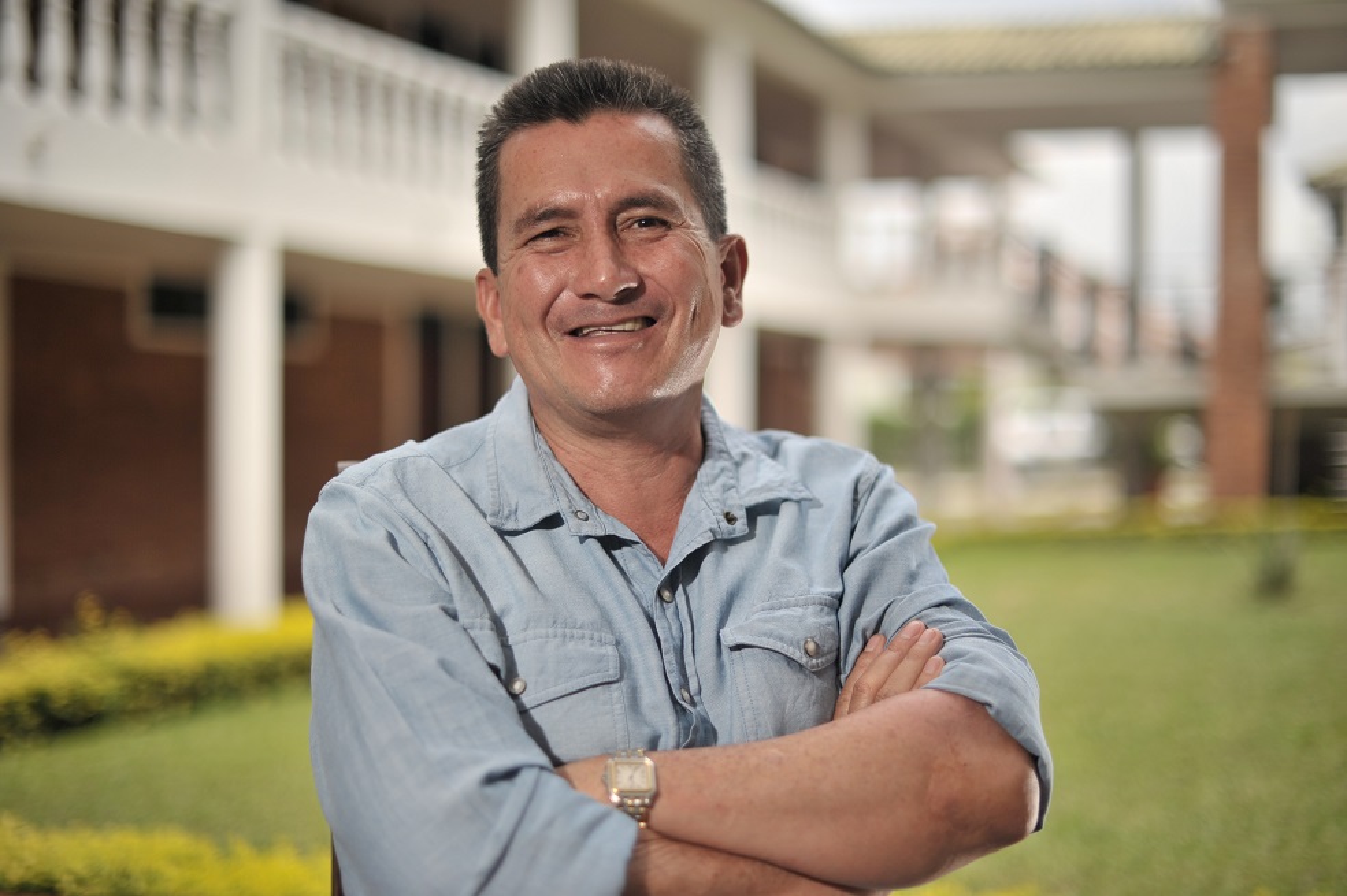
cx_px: 674
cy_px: 448
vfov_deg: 27.0
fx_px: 1870
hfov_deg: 39.6
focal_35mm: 50
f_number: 1.4
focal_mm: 50
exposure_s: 1/8000
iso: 200
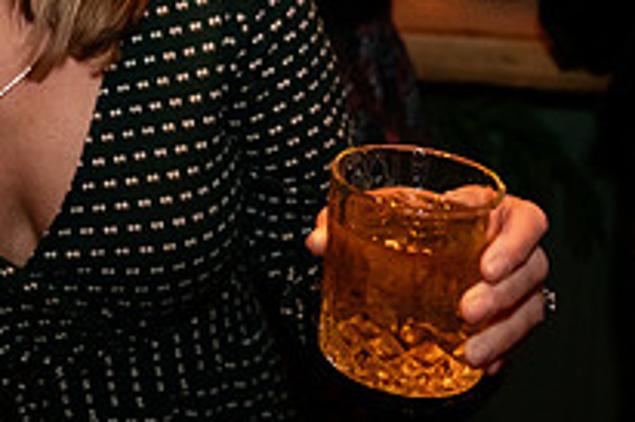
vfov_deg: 17.7
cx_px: 96
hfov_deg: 27.3
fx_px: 1269
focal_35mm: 72
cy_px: -125
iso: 3200
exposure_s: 1/100
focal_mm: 25
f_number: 3.2
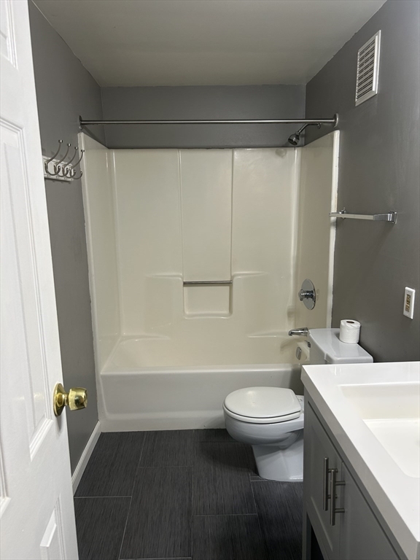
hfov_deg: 53.1
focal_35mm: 26
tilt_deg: -9.5
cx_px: 210
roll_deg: +0.1
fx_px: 421
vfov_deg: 67.3
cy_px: 280
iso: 80
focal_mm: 5.7
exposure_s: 1/60
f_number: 1.5
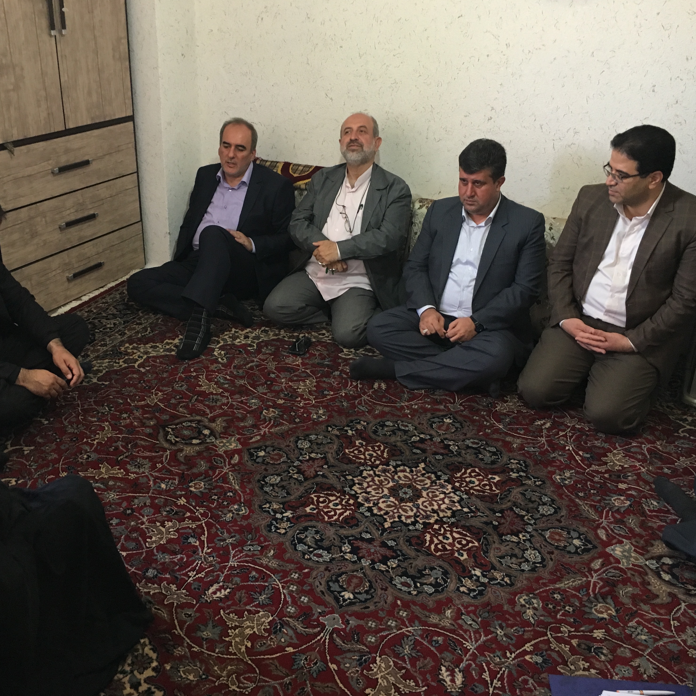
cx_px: 305
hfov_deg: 47.1
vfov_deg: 47.2
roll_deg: -1.5
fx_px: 796
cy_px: 342
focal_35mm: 35
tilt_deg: -25.7
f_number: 2.2
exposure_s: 1/33
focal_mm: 4.15
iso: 200
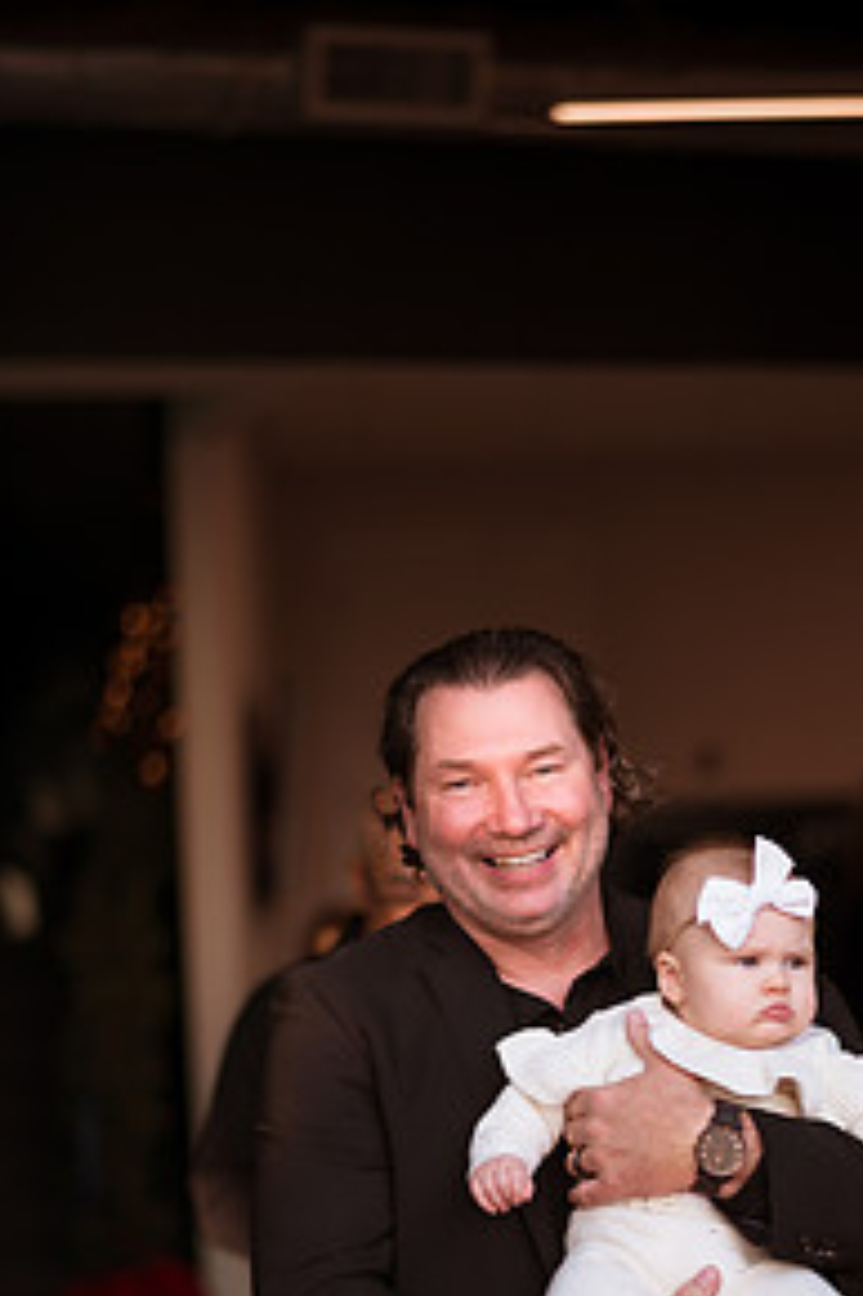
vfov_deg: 22.4
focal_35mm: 90
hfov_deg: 15.1
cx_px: 648
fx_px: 3240
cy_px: 956
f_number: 1.4
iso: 125
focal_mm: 58
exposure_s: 1/2500
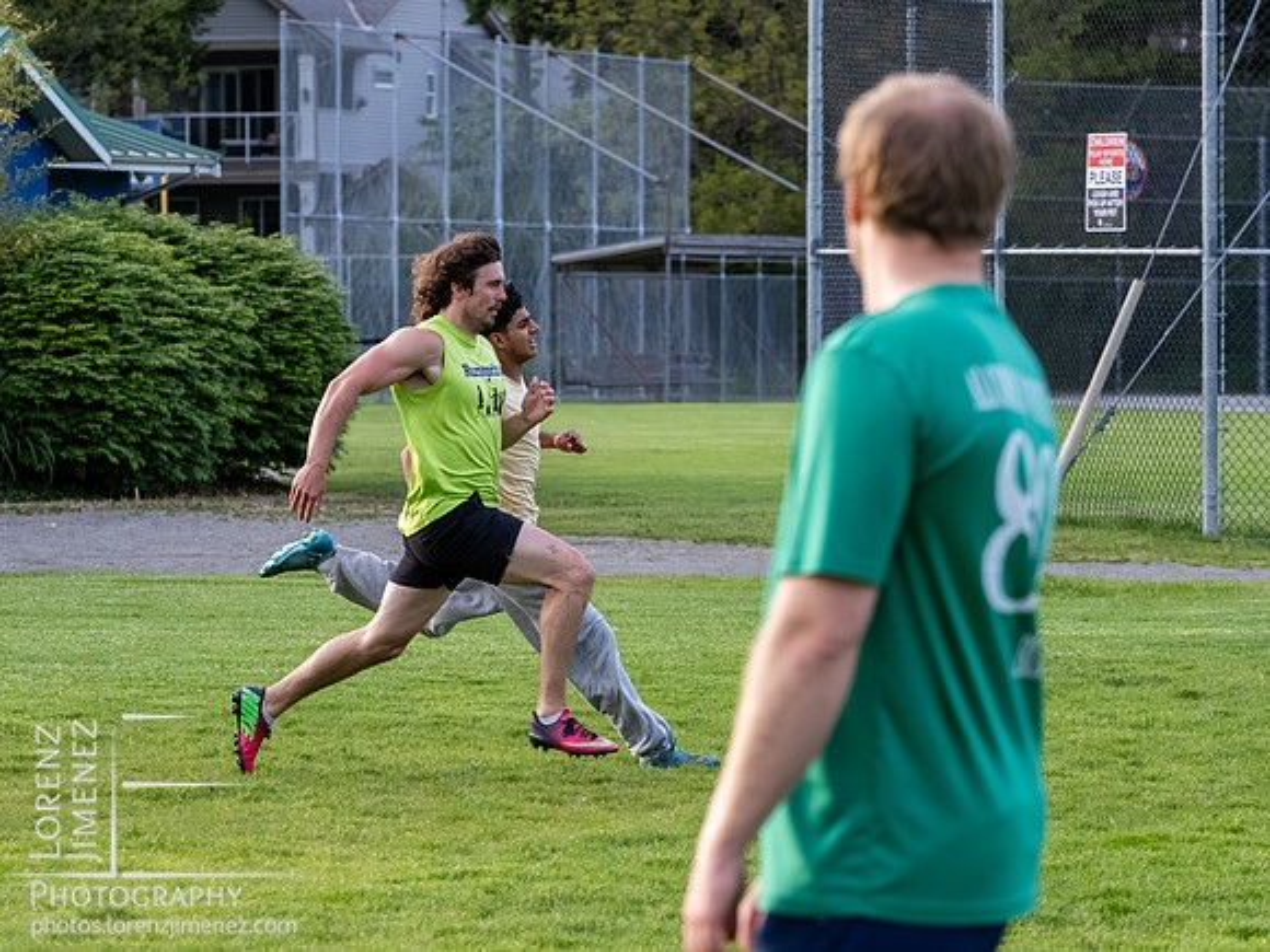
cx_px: 635
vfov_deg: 5.9
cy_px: 476
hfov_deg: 7.9
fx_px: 9204
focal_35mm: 251
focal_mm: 125
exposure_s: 1/1000
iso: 2500
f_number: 5.6
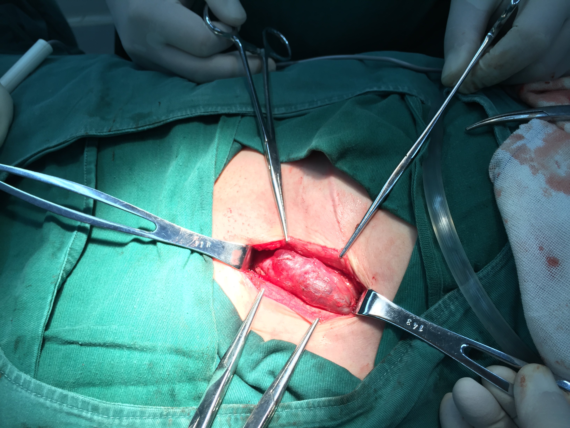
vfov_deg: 48.2
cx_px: 285
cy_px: 214
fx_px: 478
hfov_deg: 61.7
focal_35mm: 29
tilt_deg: -51.9
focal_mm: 4.15
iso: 32
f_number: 2.2
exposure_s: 1/50
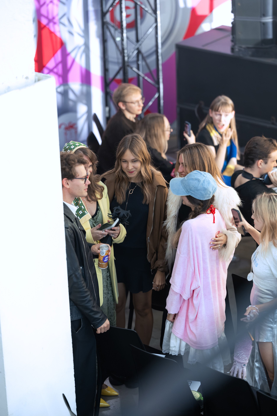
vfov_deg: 15.2
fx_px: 1558
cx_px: 138
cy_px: 208
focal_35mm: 135
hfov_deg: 10.2
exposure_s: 1/60
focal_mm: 135
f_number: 2.2
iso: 800
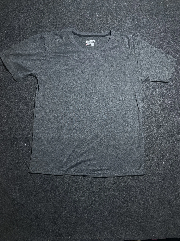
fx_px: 180
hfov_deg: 53.1
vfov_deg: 67.3
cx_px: 90
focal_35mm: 26
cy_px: 120
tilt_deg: -55.7
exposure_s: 1/50
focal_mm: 4.2
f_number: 1.6
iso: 64
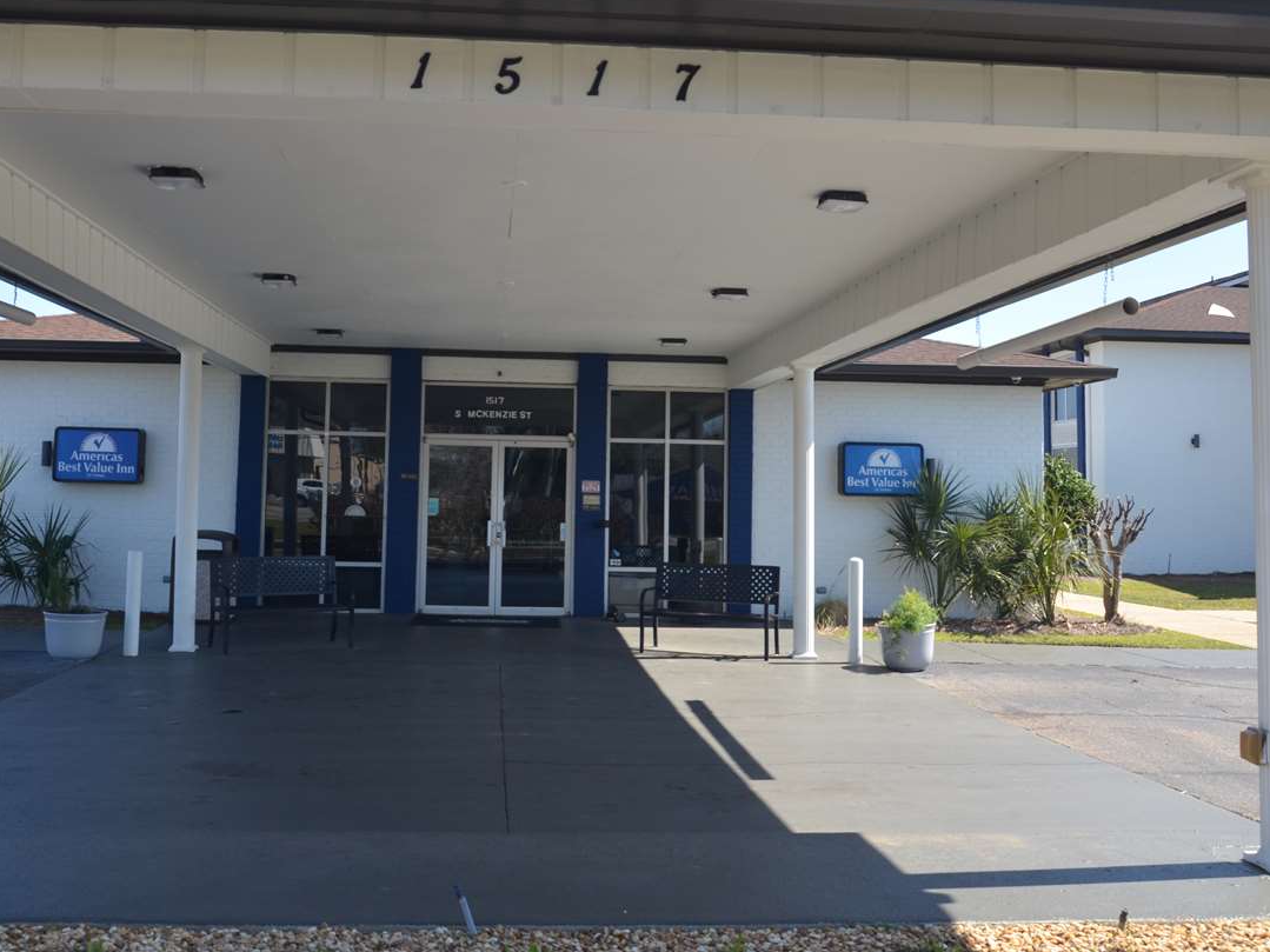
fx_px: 1321
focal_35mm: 36
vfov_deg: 39.4
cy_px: 369
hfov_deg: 51.3
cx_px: 577
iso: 200
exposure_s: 1/320
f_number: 6.3
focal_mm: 18
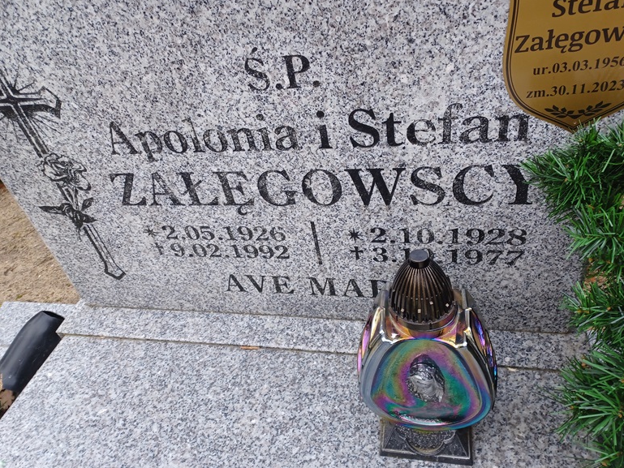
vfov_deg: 53.1
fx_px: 469
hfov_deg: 67.3
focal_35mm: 26
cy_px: 238
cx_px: 323
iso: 100
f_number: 1.8
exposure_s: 1/50
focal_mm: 4.6
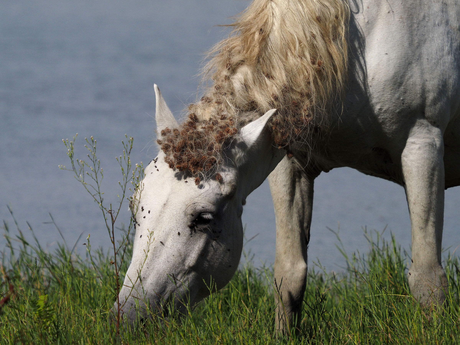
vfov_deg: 2.5
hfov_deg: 3.3
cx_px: 230
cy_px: 172
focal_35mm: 601
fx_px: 7986
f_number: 5.6
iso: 500
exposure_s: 1/5000
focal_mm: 300
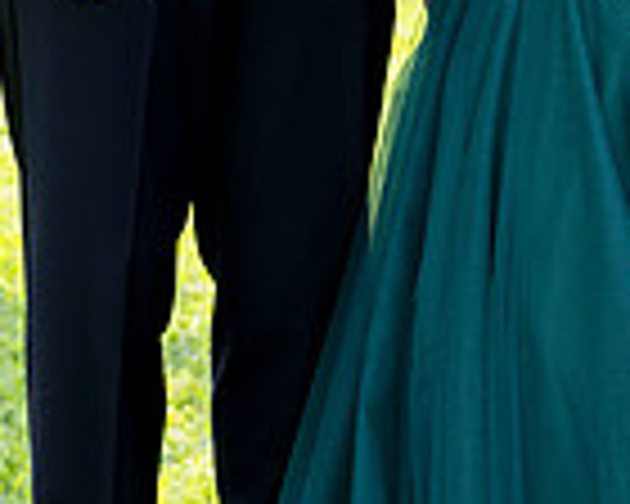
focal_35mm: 423
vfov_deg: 3.6
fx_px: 7887
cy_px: -490
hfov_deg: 4.6
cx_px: 436
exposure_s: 1/60
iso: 250
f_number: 7.1
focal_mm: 140
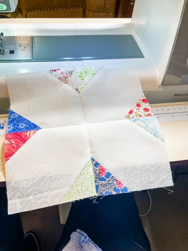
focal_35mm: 26
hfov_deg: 53.1
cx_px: 94
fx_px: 188
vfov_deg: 67.3
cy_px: 126
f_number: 1.6
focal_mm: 4.2
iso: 80
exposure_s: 1/120
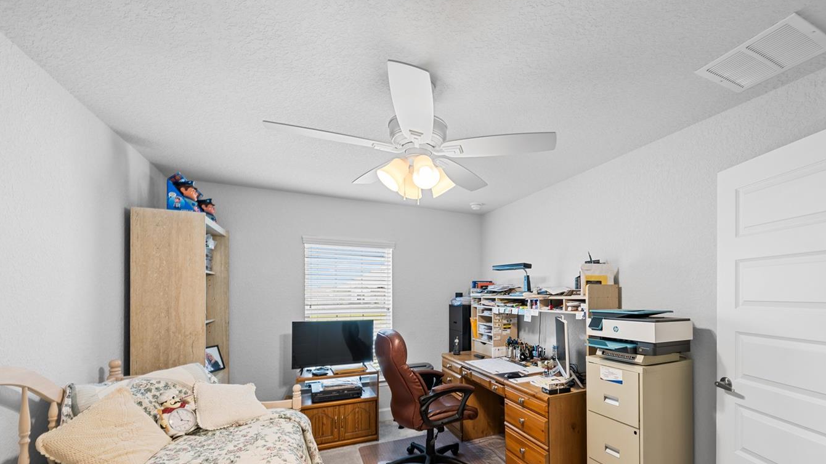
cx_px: 469
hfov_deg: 102.4
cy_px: 290
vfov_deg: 69.4
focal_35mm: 15
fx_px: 329
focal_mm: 12
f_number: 9
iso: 100
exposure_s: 1
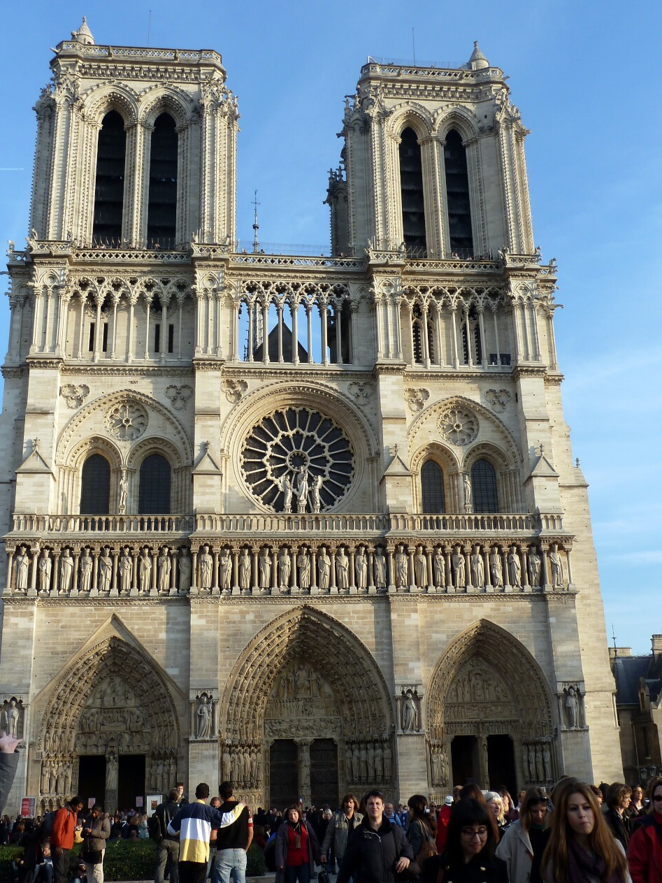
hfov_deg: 35.9
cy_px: 409
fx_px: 1020
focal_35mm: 40
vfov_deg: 46.8
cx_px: 308
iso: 80
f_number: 4
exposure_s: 1/200
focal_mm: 6.1
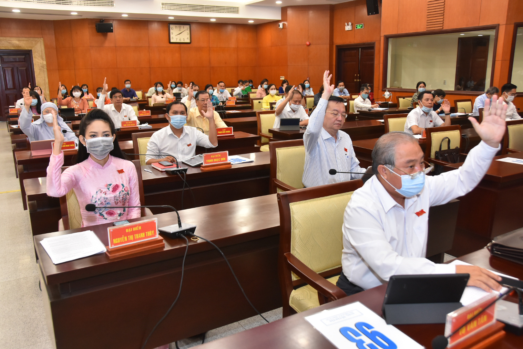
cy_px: 174
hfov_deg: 61.9
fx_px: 436
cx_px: 262
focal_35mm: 30
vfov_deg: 43.6
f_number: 4.5
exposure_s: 1/125
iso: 1000
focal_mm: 20
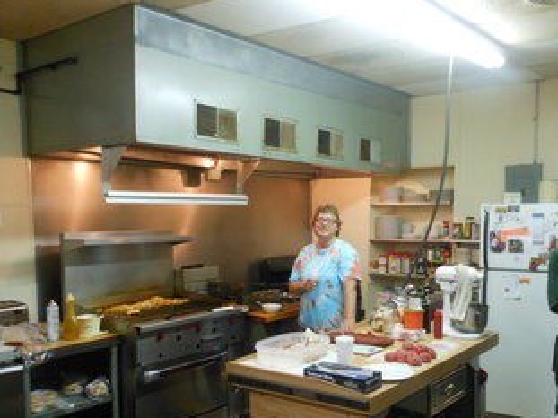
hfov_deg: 51.1
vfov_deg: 39.3
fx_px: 580
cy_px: 264
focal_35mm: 36
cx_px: 330
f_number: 3.7
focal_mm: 5
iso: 400
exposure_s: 1/25
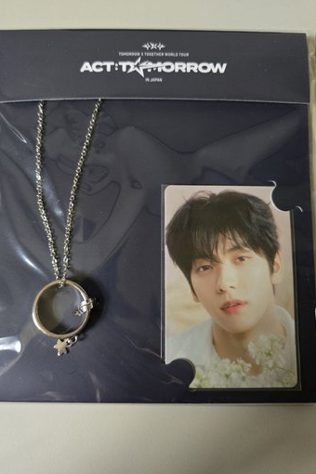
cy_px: 237
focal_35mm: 25
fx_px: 329
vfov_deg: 71.5
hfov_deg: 51.2
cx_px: 145
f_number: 1.7
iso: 400
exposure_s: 1/120
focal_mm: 6.3
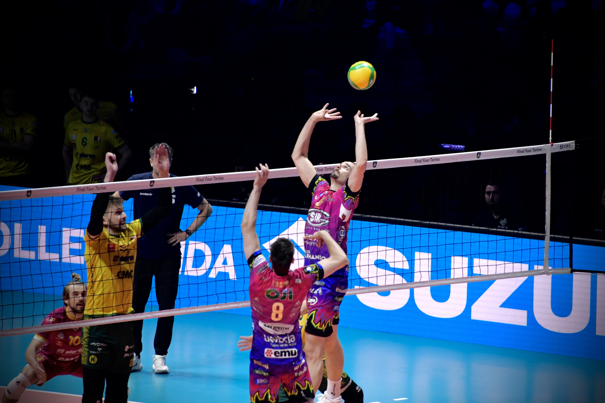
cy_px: 202
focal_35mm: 300
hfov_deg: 6.9
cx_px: 302
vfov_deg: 4.6
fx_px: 5041
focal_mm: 300
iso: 5000
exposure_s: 1/800
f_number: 5.6
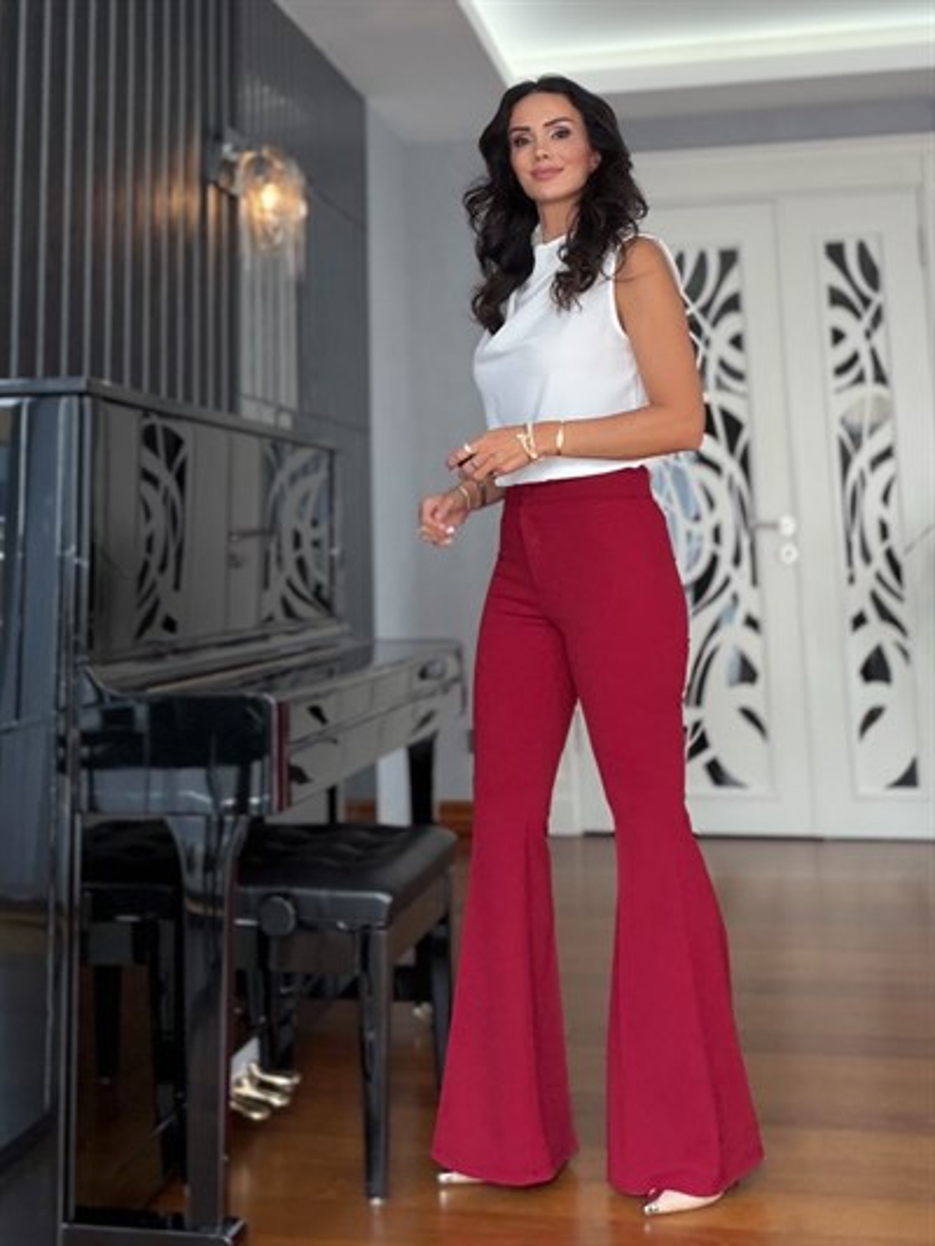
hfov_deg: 46.8
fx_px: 1080
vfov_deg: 60.0
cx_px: 468
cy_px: 623
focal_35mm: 30
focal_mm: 2.71
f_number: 1.9
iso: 80
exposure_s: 1/107
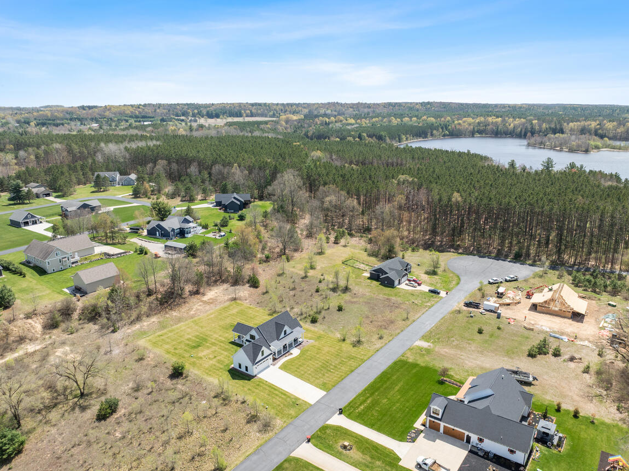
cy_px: 240
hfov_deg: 69.4
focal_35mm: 25
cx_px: 319
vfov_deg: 54.8
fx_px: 454
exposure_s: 1/1600
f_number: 2.8
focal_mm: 12.29
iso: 190
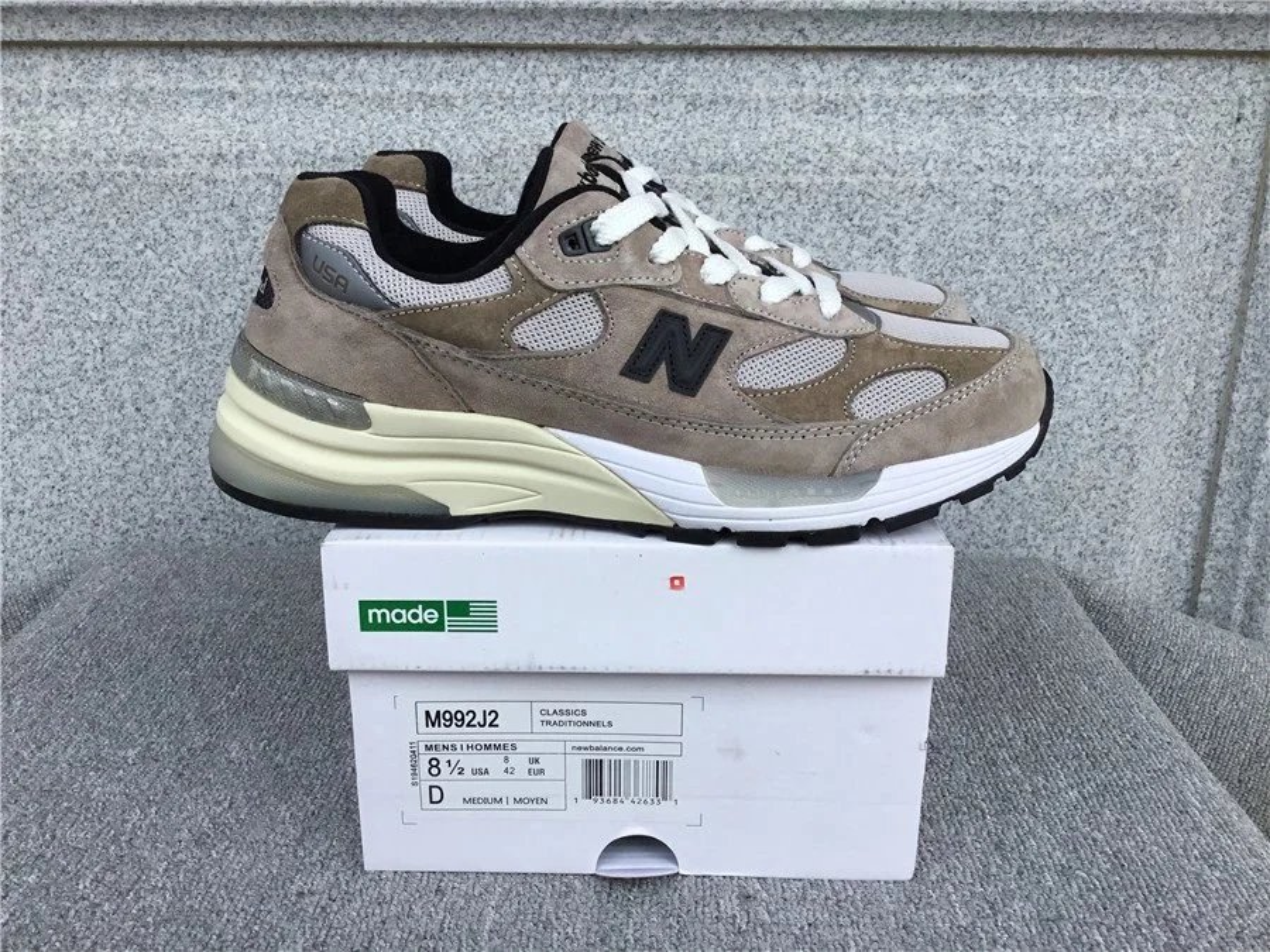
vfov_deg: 45.4
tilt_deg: -18.2
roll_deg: +0.1
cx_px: 635
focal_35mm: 31
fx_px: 1137
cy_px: 476
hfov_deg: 58.4
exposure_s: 1/612
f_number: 2.4
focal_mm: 3.3
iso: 25
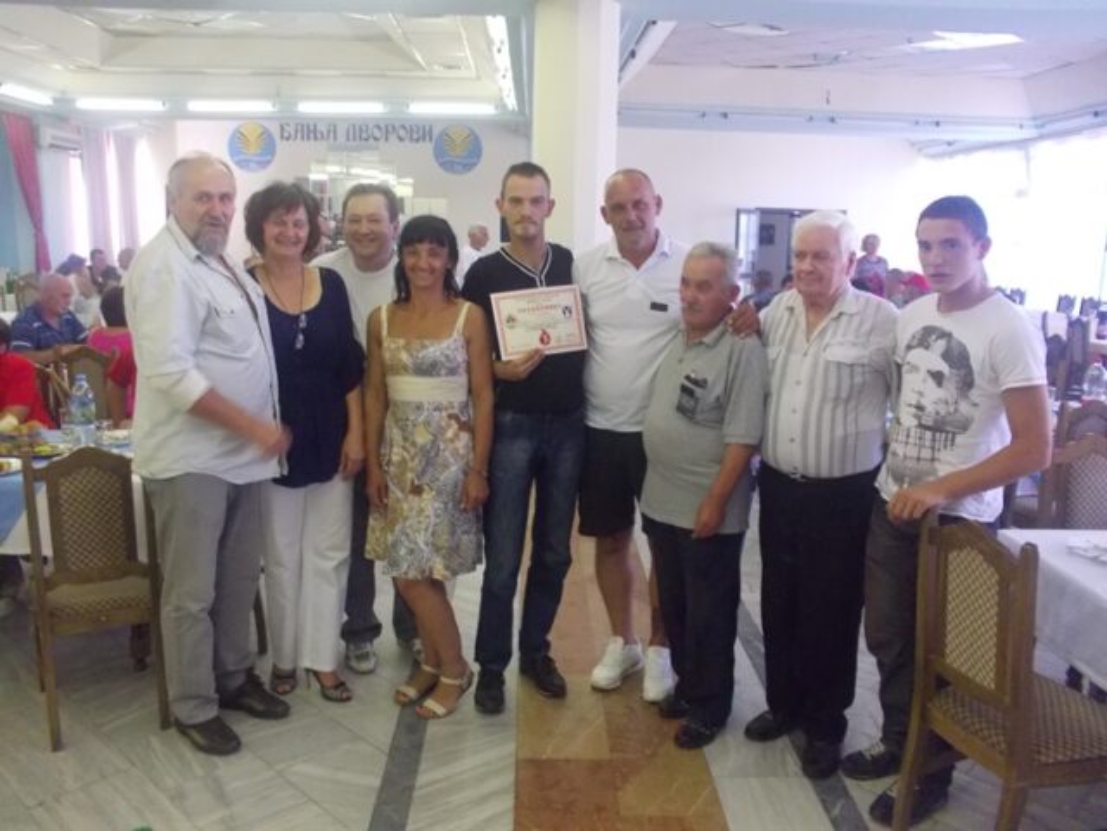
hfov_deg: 61.7
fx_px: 927
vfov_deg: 48.2
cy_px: 416
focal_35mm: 29
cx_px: 554
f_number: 3.3
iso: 320
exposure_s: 1/25
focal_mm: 4.1
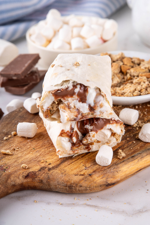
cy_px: 112
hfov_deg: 13.1
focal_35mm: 105
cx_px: 75
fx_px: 656
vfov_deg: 19.5
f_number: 20
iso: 100
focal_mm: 105
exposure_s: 1/160
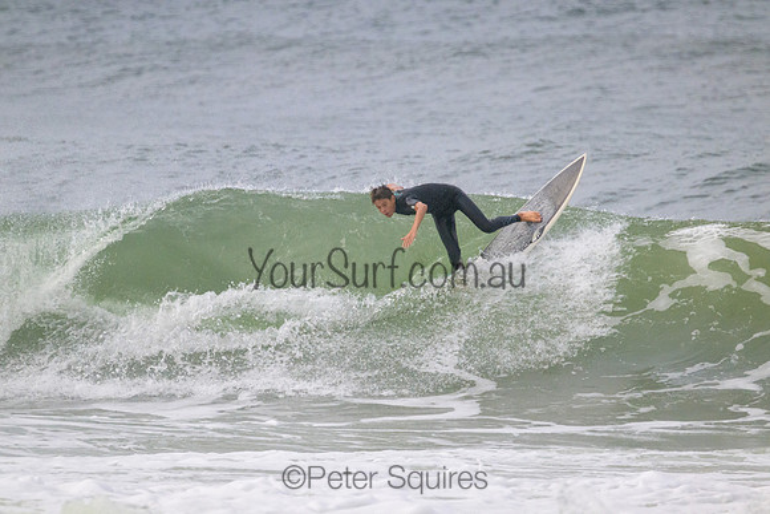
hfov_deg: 2.6
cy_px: 257
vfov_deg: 1.7
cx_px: 385
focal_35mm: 800
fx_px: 17114
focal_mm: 800
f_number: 11
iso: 4000
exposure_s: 1/3200
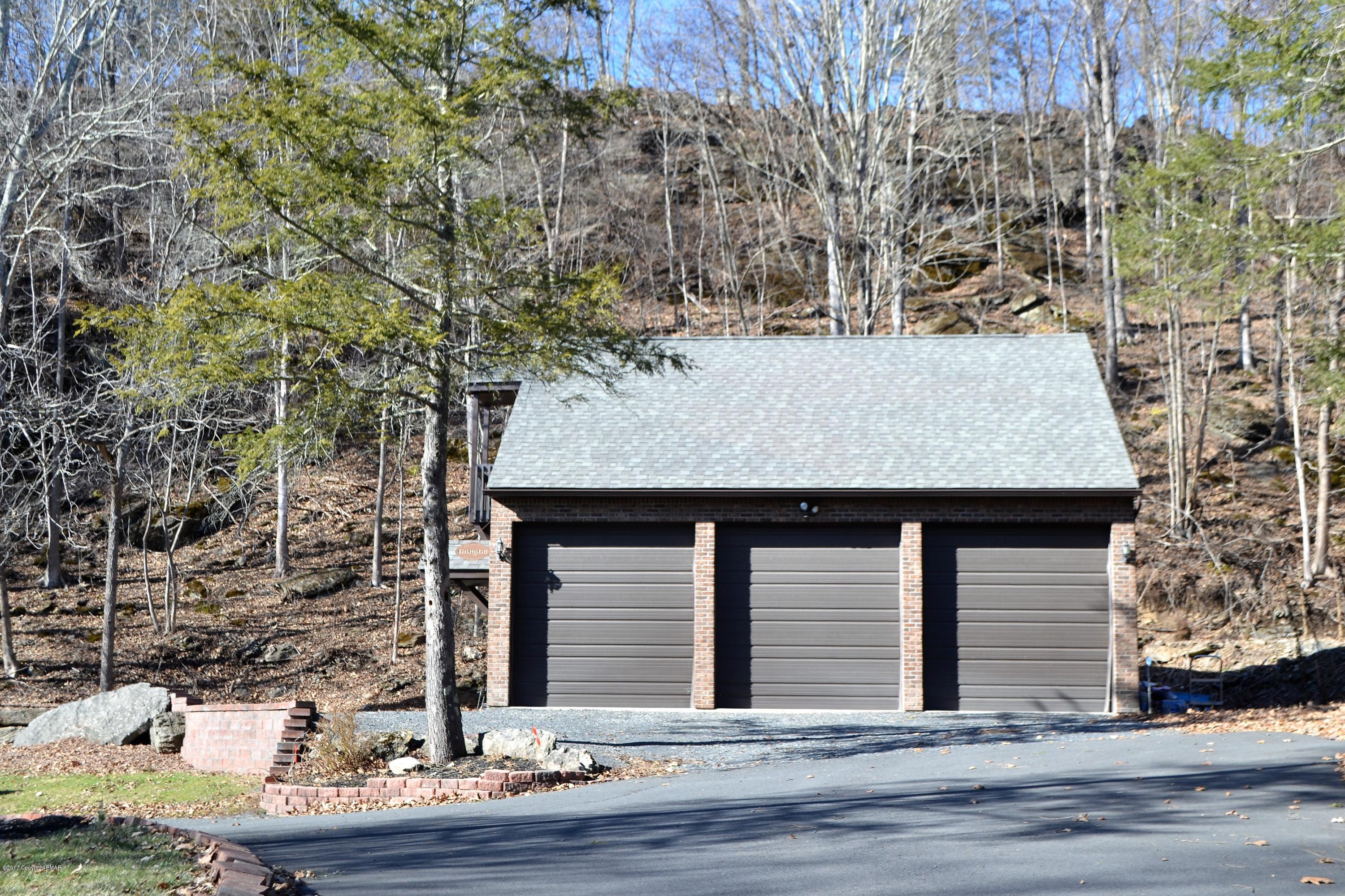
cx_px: 672
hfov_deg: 43.6
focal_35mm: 45
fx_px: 1681
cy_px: 448
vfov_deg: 29.9
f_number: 5.6
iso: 140
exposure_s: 1/125
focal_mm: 30
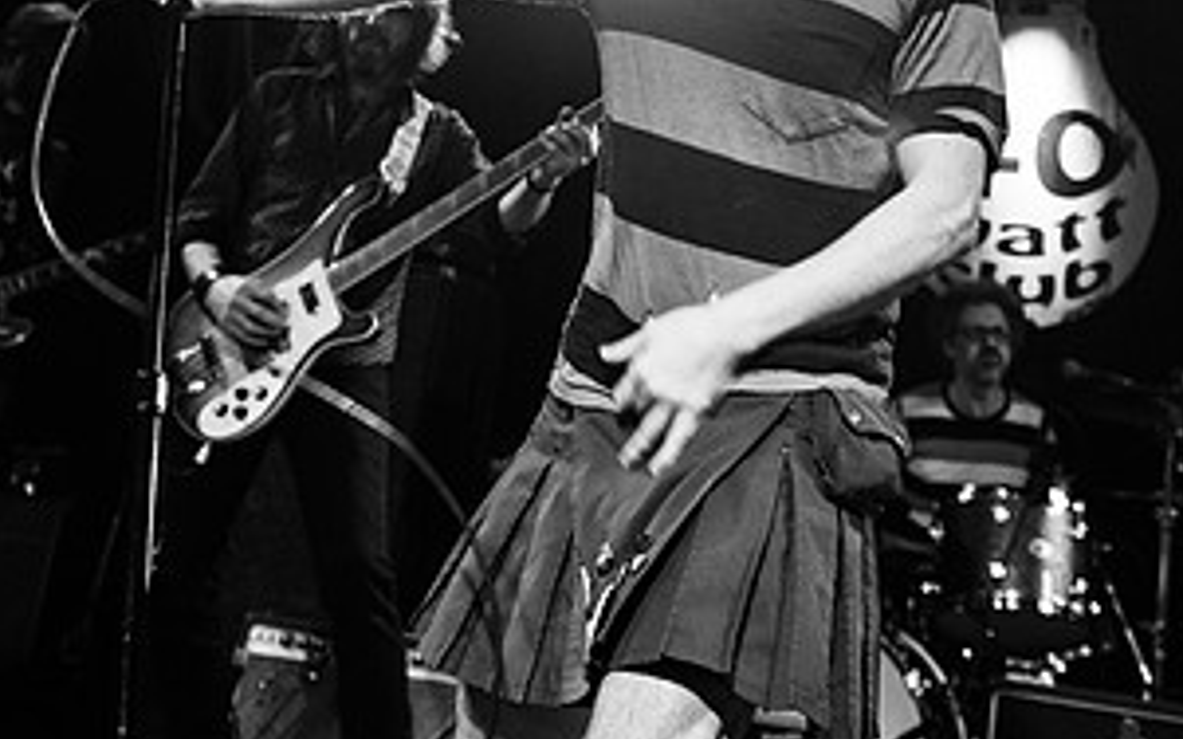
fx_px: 1741
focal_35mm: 54
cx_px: 744
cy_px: -23
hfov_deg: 37.3
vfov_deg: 22.9
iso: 2000
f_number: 3.2
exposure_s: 1/160
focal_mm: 24
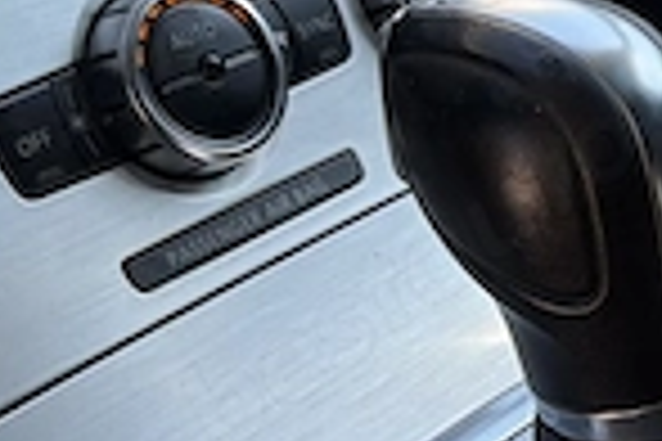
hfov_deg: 18.8
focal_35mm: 102
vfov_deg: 13.4
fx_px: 1876
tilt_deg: -29.3
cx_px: 824
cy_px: 288
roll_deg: +2.3
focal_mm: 6.76
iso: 80
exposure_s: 1/448
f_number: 1.78
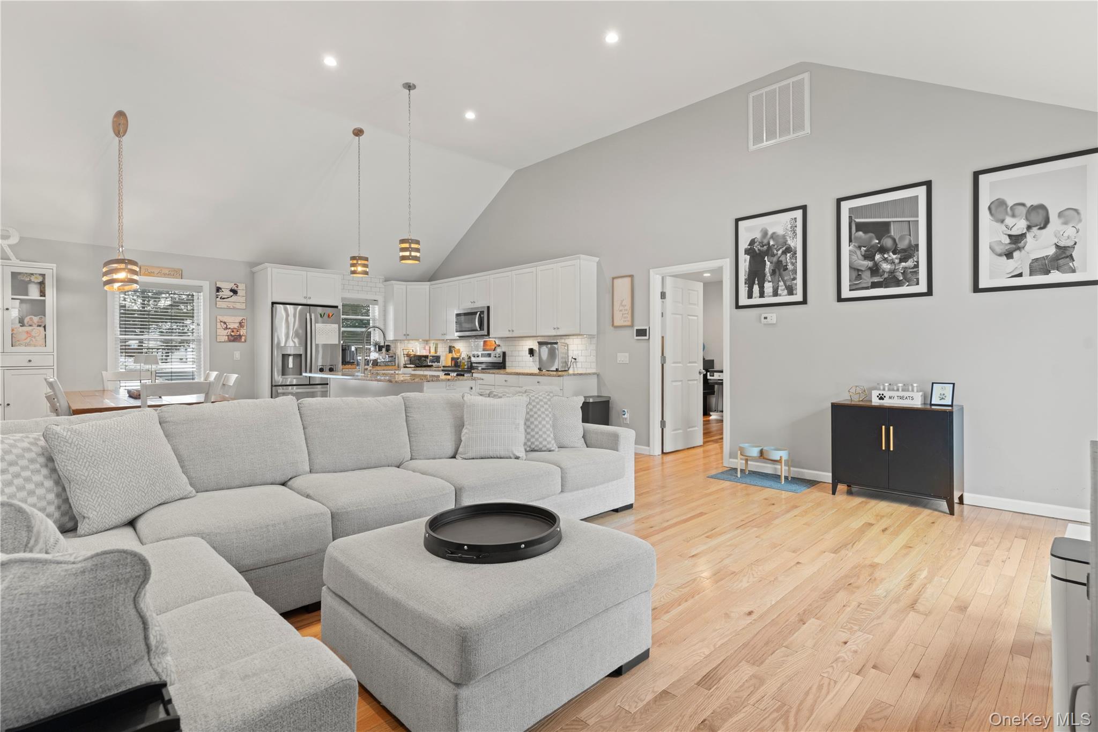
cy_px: 366
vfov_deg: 70.4
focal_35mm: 17
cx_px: 549
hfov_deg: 93.3
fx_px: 518
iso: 320
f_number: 7.1
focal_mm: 17
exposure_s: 1/3
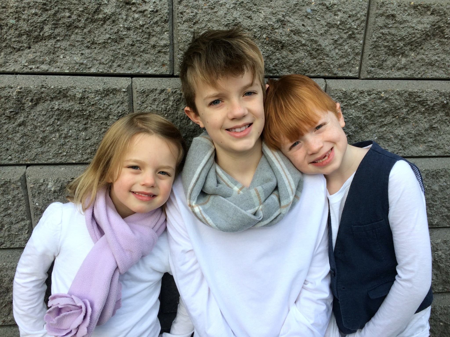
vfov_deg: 48.2
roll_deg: -0.8
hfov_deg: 61.7
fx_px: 377
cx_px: 225
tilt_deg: -22.1
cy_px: 168
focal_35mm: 29
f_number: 2.2
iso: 32
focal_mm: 4.15
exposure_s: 1/189
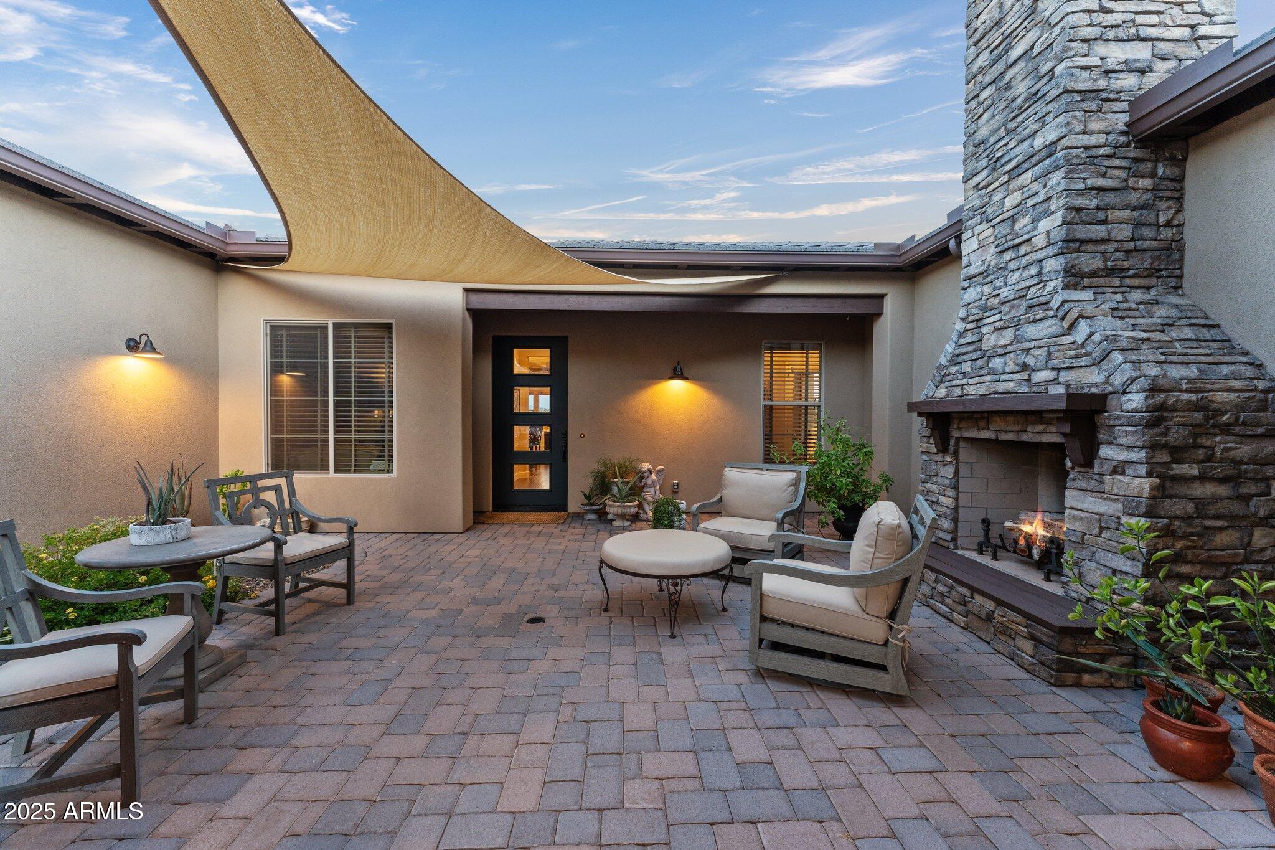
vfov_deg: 81.2
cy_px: 425
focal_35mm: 14
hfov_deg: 104.3
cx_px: 638
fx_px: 496
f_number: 8
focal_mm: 14
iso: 400
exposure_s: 1/8
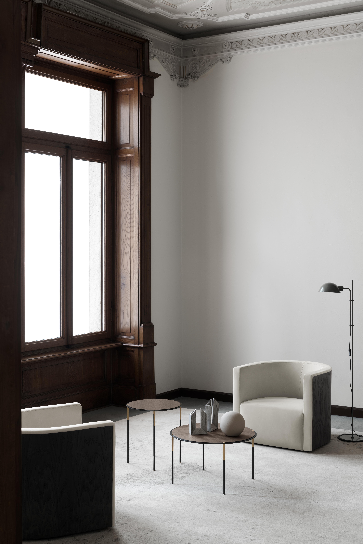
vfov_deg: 39.6
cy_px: 272
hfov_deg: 27.0
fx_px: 756
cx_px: 182
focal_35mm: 50
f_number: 6.8
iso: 100
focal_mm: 50
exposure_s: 1/2.5
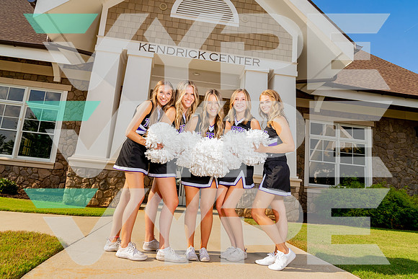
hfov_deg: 73.7
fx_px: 279
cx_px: 209
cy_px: 140
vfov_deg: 53.2
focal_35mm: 24
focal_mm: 24
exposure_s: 1/250
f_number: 9
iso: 200
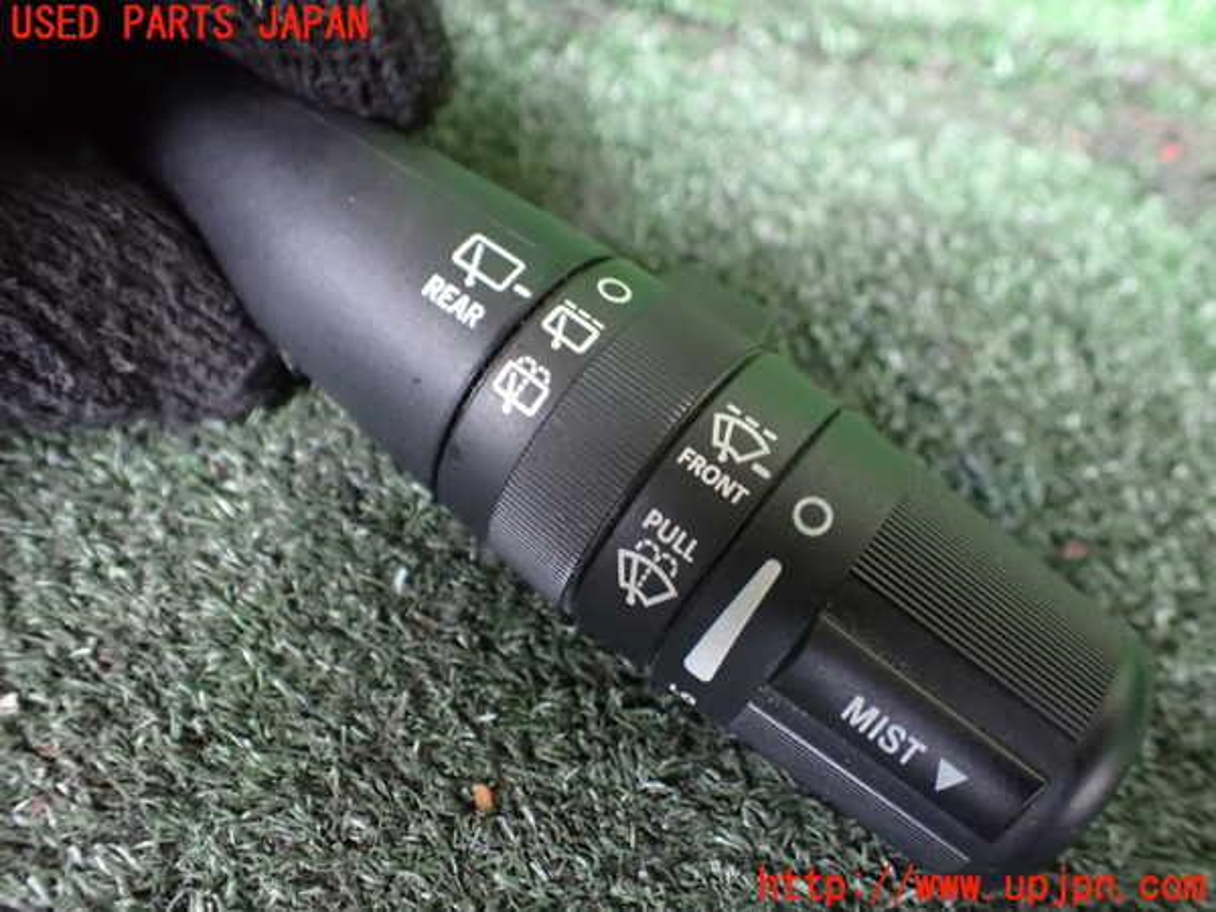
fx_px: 1054
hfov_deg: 60.0
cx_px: 608
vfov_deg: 46.8
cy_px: 456
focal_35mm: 30
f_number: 2.3
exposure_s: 1/30
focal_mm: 5.4
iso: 1250
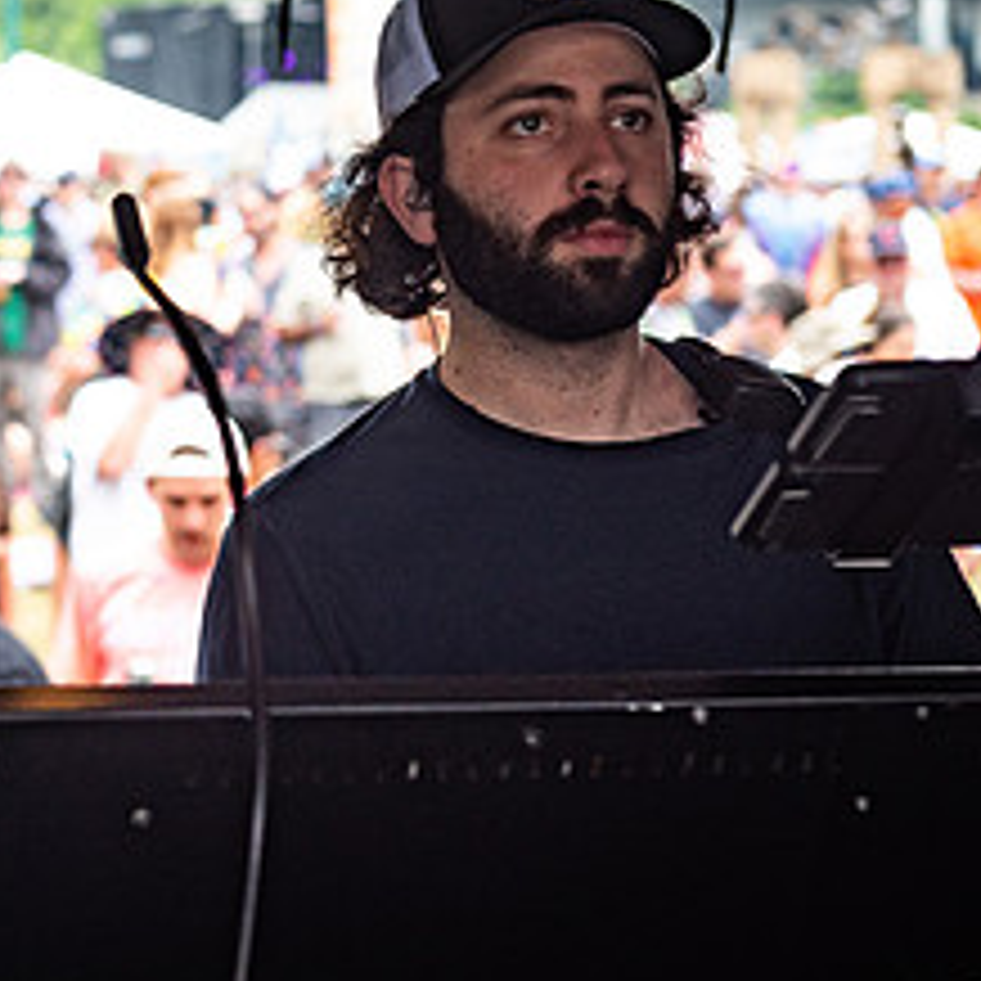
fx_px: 4489
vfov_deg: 12.4
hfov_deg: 12.3
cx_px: -50
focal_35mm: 140
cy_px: 250
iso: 400
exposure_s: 1/200
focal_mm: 62
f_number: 4.5
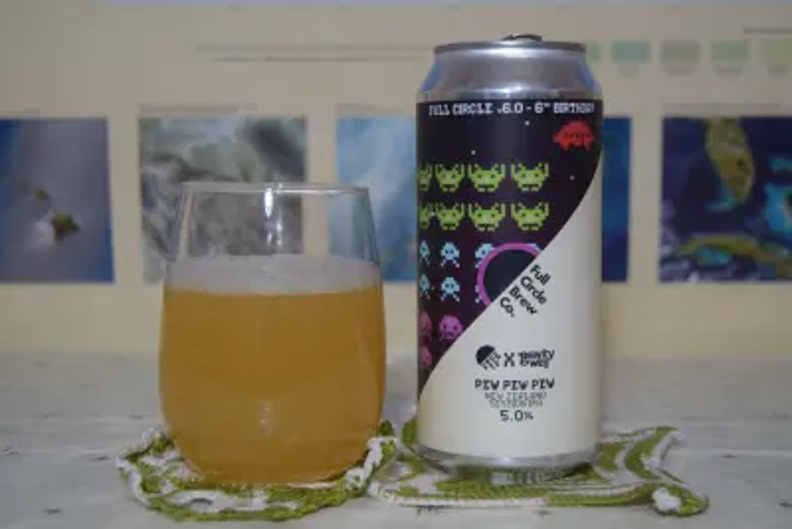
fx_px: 1320
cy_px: 264
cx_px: 396
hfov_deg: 33.4
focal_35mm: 60
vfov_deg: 22.6
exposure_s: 1/60
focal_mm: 40
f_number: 5
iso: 800
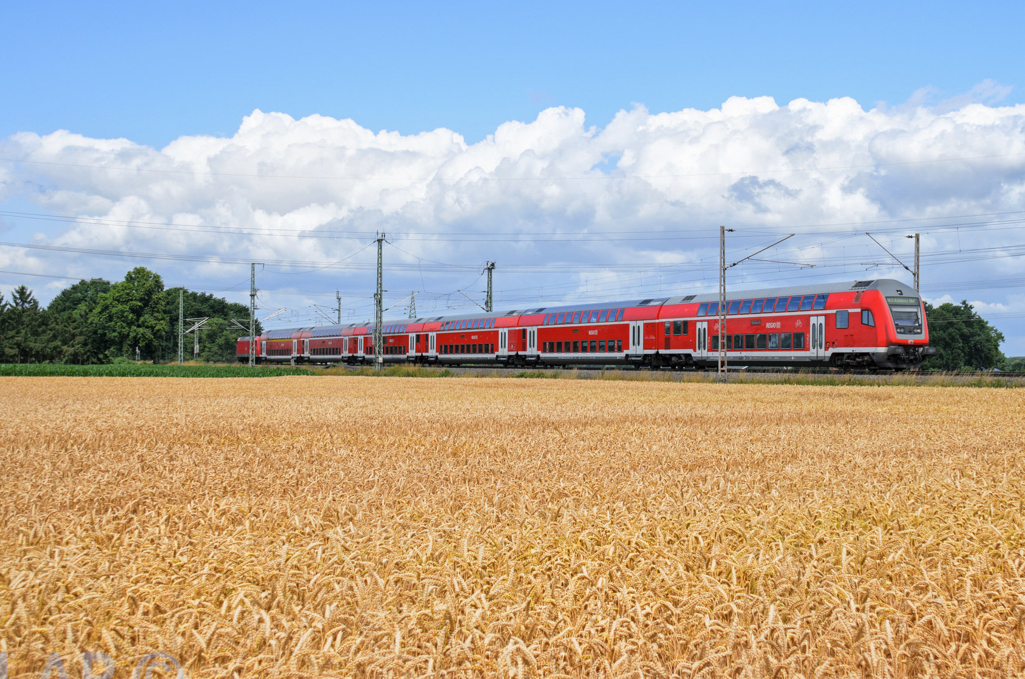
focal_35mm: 58
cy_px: 326
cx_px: 570
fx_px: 1648
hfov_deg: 34.5
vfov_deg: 23.3
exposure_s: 1/640
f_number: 8
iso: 320
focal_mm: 34
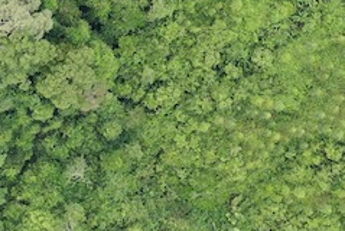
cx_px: -36
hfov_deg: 16.9
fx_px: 1123
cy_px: 138
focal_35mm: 117
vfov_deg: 11.7
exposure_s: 1/200
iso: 100
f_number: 3.2
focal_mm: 10.26
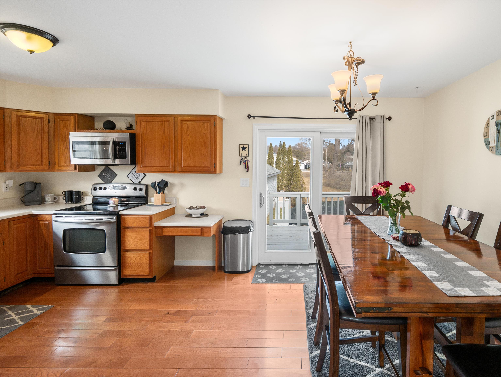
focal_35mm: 16
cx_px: 250
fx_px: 232
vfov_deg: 78.2
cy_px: 188
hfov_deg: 94.5
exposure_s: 1/60
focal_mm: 8
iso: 320
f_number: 2.8
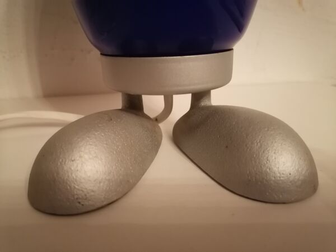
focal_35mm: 27
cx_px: 168
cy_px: 126
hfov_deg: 65.3
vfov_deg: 51.4
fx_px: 262
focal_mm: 5.3
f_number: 1.8
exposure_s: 1/25
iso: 1600
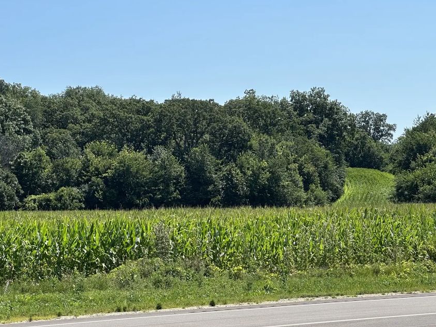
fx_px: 1184
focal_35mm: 94
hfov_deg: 20.9
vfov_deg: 15.7
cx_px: 223
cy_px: 174
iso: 32
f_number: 2.8
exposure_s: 1/847
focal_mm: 9
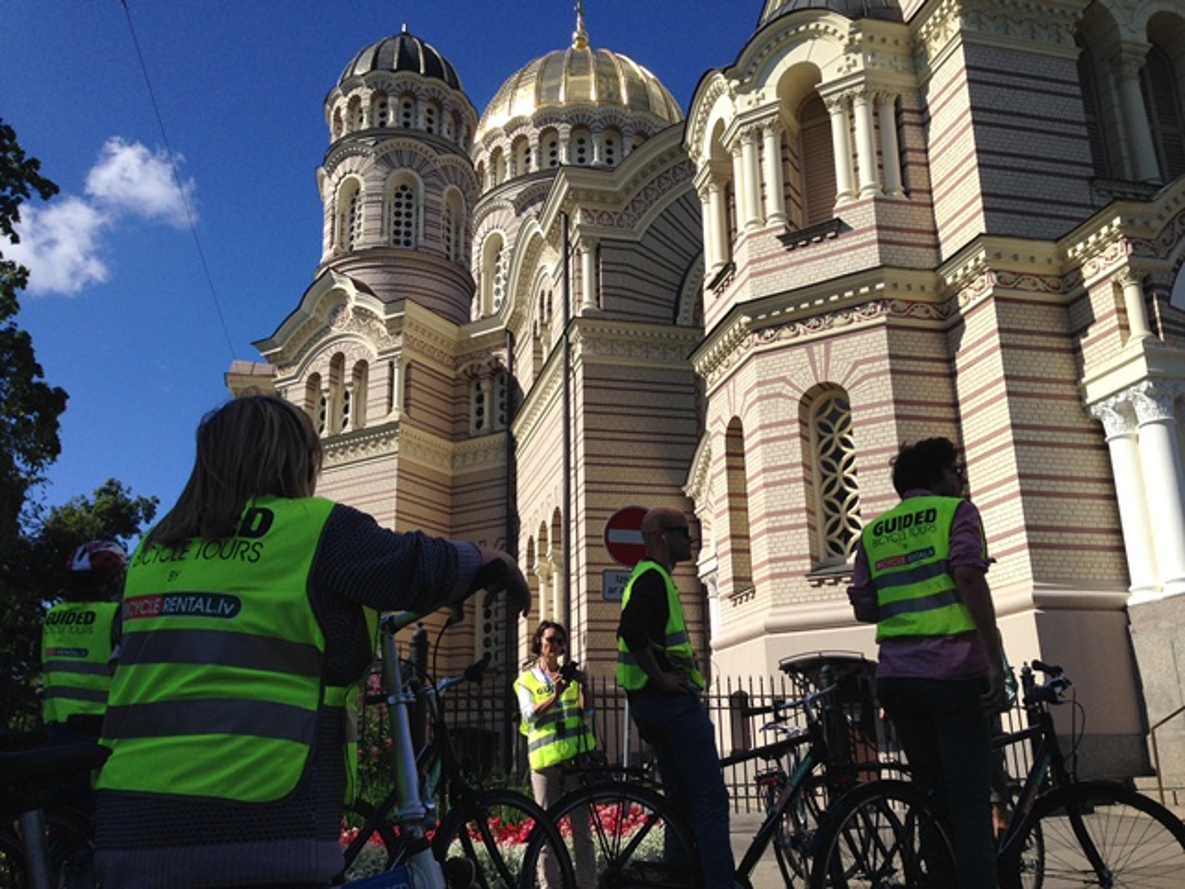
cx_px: 592
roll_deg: +0.8
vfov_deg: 42.9
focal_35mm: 33
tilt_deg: +15.1
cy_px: 444
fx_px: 1130
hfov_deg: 55.4
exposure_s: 1/2169
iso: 50
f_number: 2.4
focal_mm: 4.12
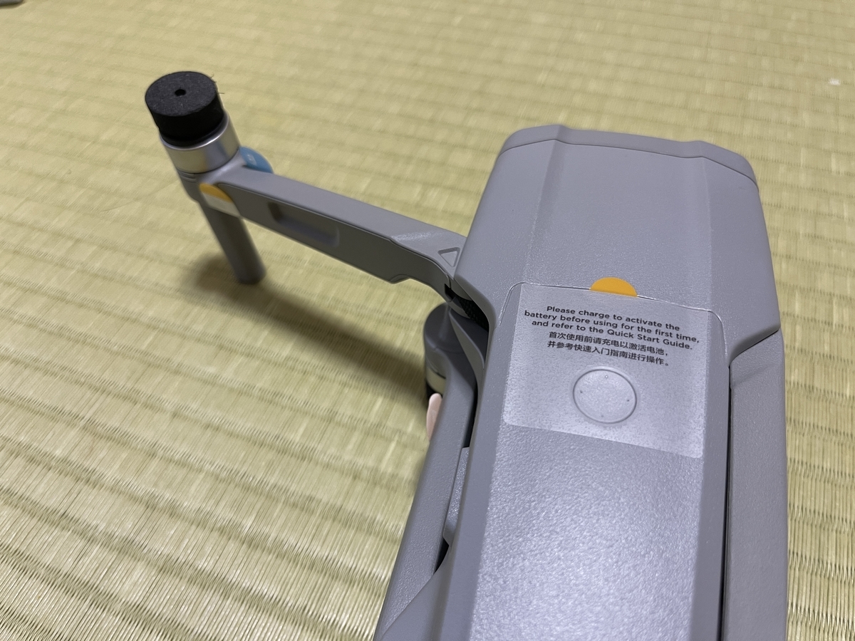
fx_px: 642
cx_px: 428
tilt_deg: -51.1
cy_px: 320
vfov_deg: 53.1
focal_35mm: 26
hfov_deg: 67.3
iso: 125
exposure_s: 1/50
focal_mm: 5.1
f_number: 1.6
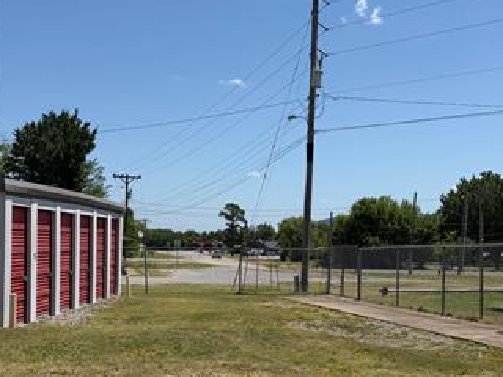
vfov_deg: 30.0
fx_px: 697
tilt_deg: -1.3
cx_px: 204
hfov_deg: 39.5
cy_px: 256
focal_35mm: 48
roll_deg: -1.4
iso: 80
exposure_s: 1/6711
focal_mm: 6.76
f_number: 1.78
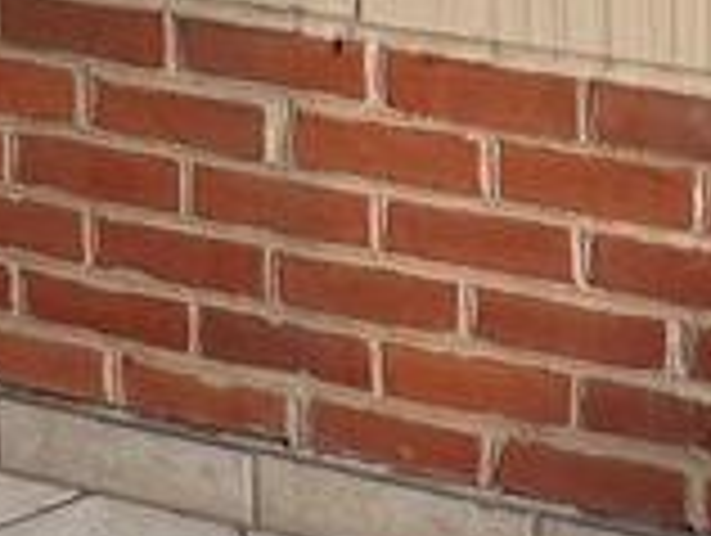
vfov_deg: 14.9
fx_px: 1728
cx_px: 576
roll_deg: +0.3
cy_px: -477
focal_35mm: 84
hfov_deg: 22.9
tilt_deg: -14.9
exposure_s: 1/99
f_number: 1.8
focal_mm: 1.57
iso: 40
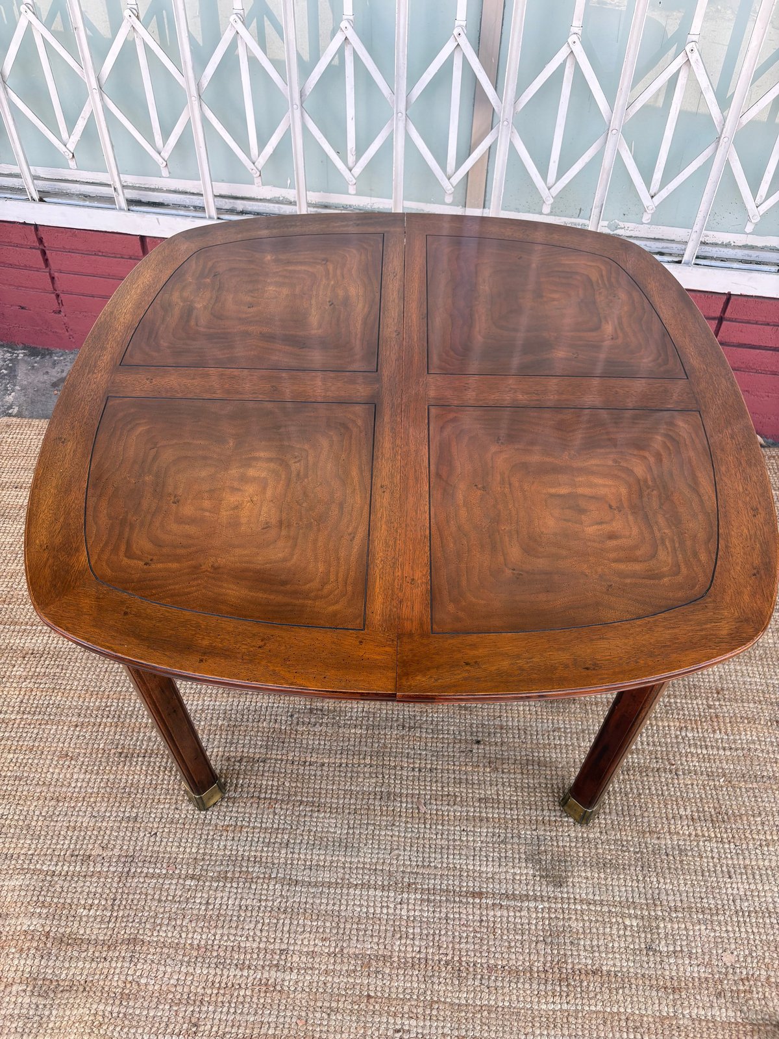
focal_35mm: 26
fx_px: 780
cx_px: 390
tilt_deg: -45.7
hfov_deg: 53.1
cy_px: 520
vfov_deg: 67.3
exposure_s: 1/211
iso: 40
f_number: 1.6
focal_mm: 5.96
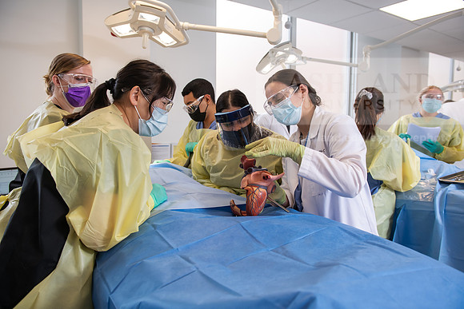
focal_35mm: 26
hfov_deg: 69.4
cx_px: 232
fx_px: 335
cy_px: 154
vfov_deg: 49.6
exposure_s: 1/200
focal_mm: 26
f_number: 4
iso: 500
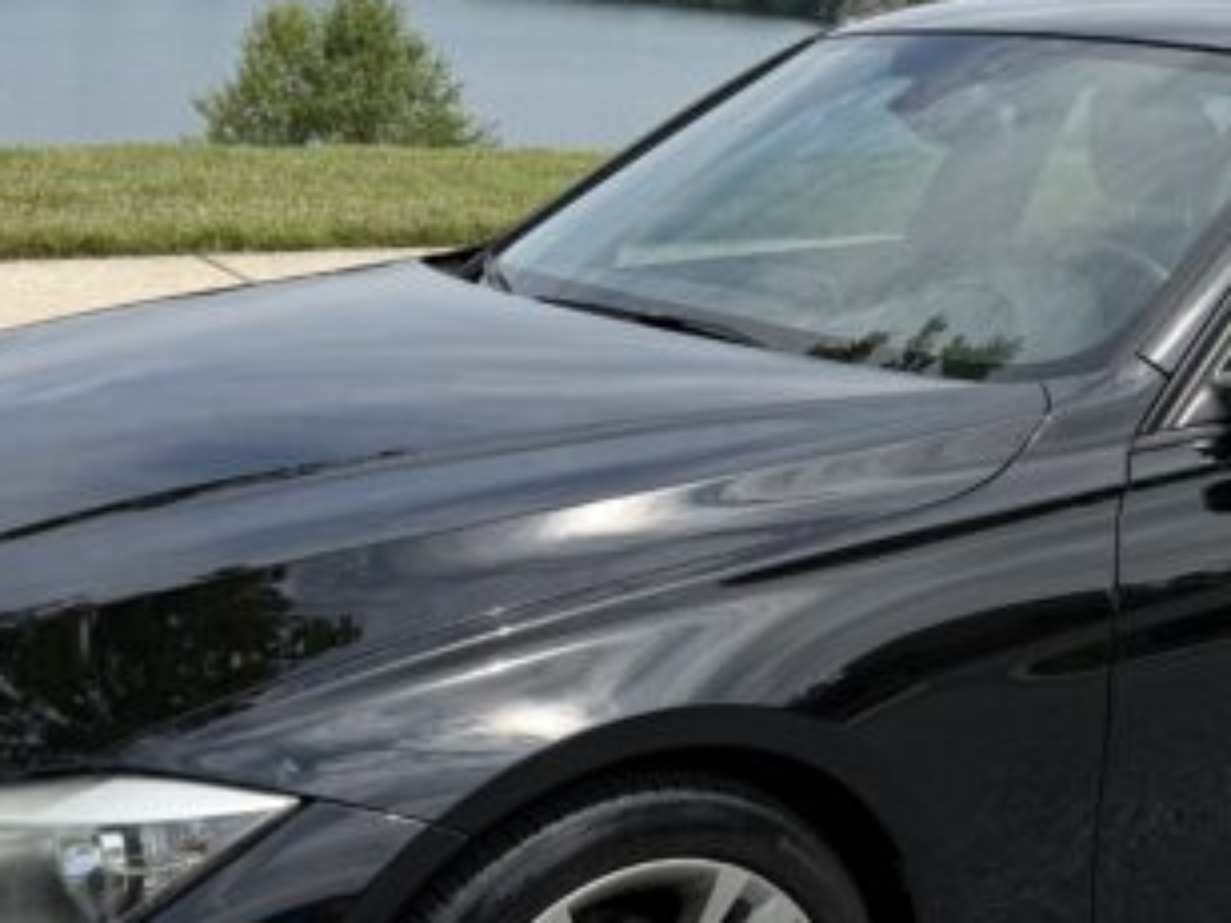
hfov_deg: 30.8
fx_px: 2205
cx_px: 871
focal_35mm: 62
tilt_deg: -18.8
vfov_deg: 23.3
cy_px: 749
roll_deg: -3.8
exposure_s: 1/3953
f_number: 1.78
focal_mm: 6.76
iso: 80
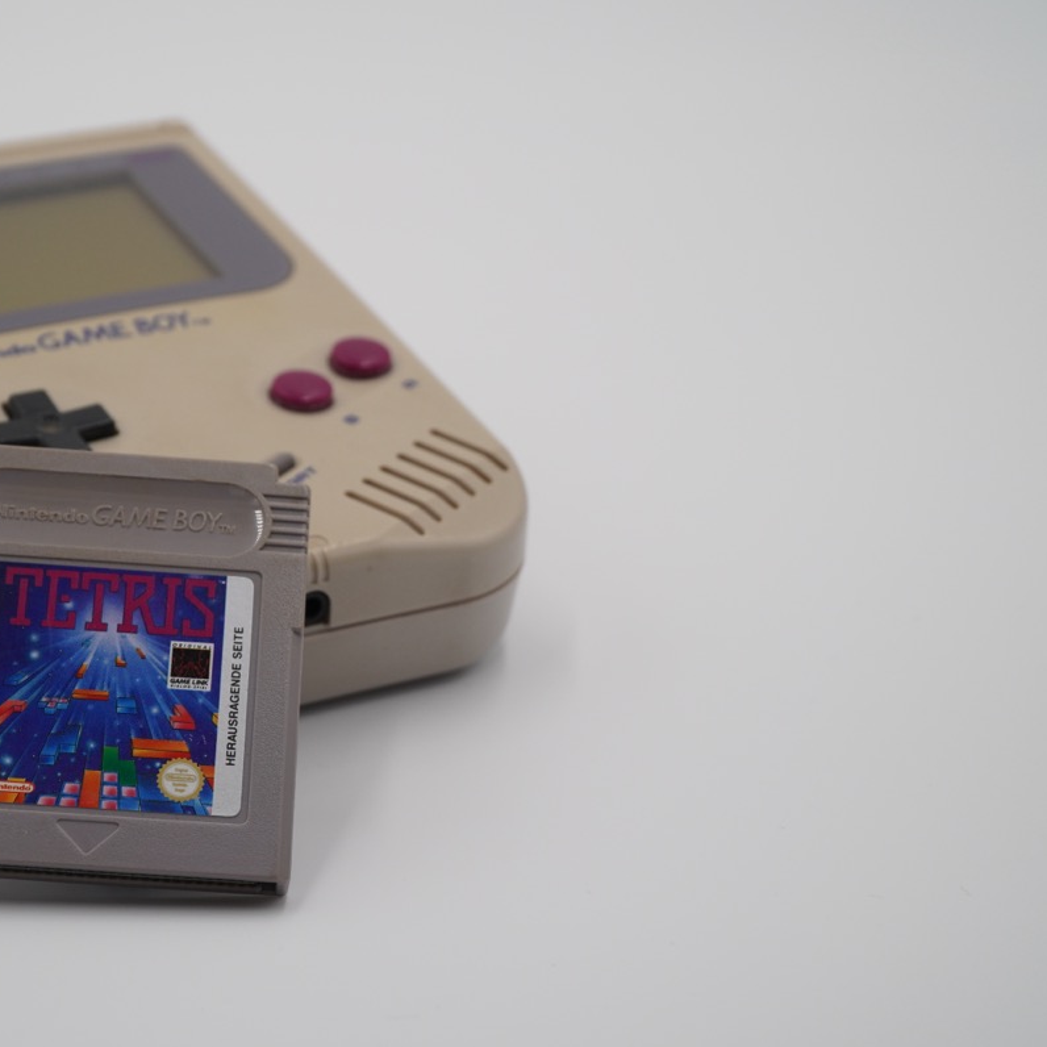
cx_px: 328
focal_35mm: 83
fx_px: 2828
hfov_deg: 20.9
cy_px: 524
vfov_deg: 21.0
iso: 200
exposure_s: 1/160
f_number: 5.6
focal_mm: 43
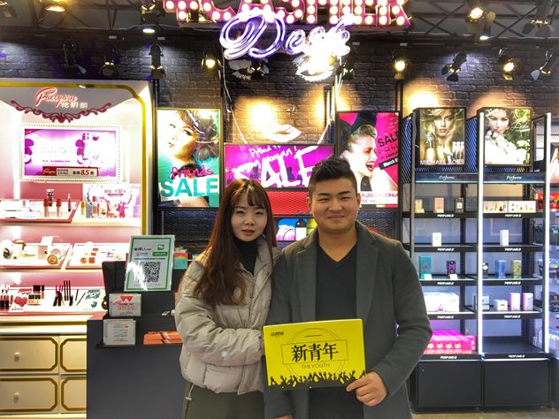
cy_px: 210
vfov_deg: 48.2
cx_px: 280
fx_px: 468
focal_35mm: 29
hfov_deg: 61.7
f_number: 2.2
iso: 50
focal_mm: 4.15
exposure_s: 1/33
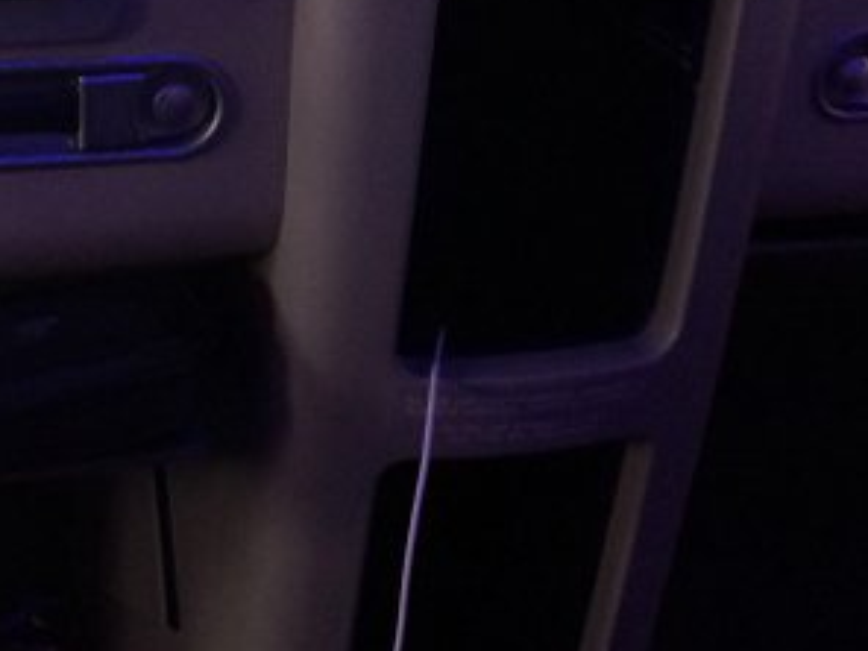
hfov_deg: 24.0
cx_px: 270
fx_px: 2031
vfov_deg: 18.1
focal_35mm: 81
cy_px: 132
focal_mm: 4.12
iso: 64
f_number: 2.2
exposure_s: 1/30
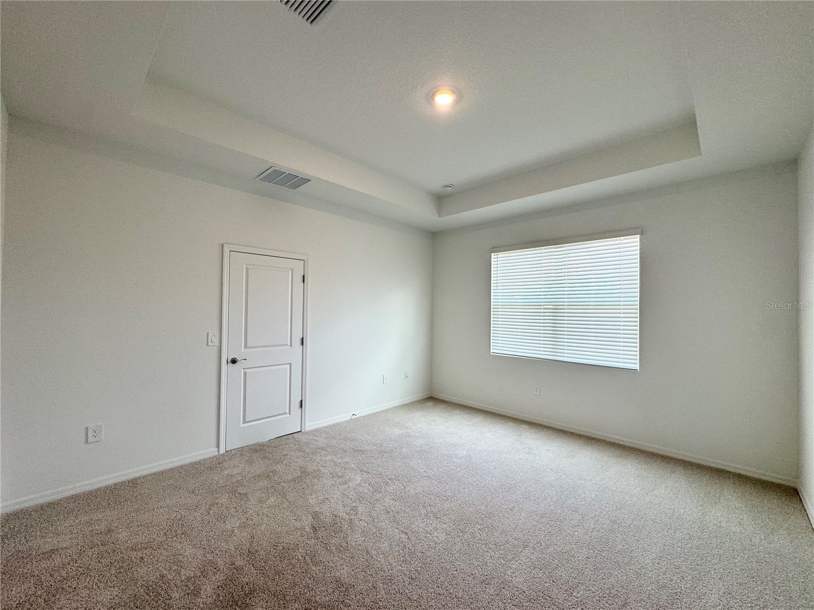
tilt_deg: +0.6
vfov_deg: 85.7
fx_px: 329
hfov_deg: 102.1
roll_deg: -0.6
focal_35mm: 14
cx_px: 407
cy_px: 305
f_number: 2.2
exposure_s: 1/120
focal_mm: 2.22
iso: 100
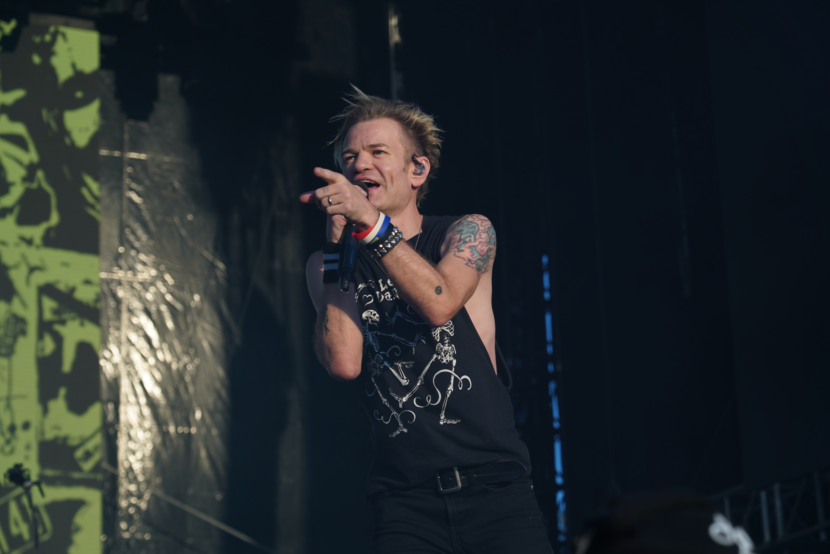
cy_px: 277
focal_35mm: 105
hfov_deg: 19.5
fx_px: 2421
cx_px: 415
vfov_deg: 13.0
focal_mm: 105
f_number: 6.3
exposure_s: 1/320
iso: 100
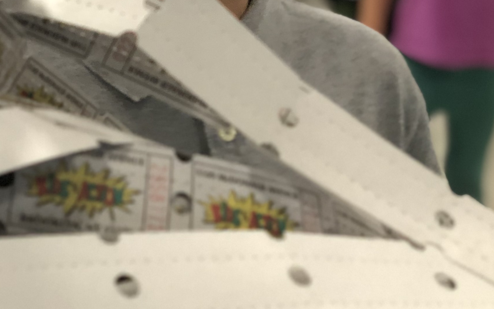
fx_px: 1763
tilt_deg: -9.0
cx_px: -21
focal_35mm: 131
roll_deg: +0.4
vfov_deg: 9.9
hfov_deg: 15.6
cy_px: -62
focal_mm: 6
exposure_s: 1/24
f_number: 2.4
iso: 125
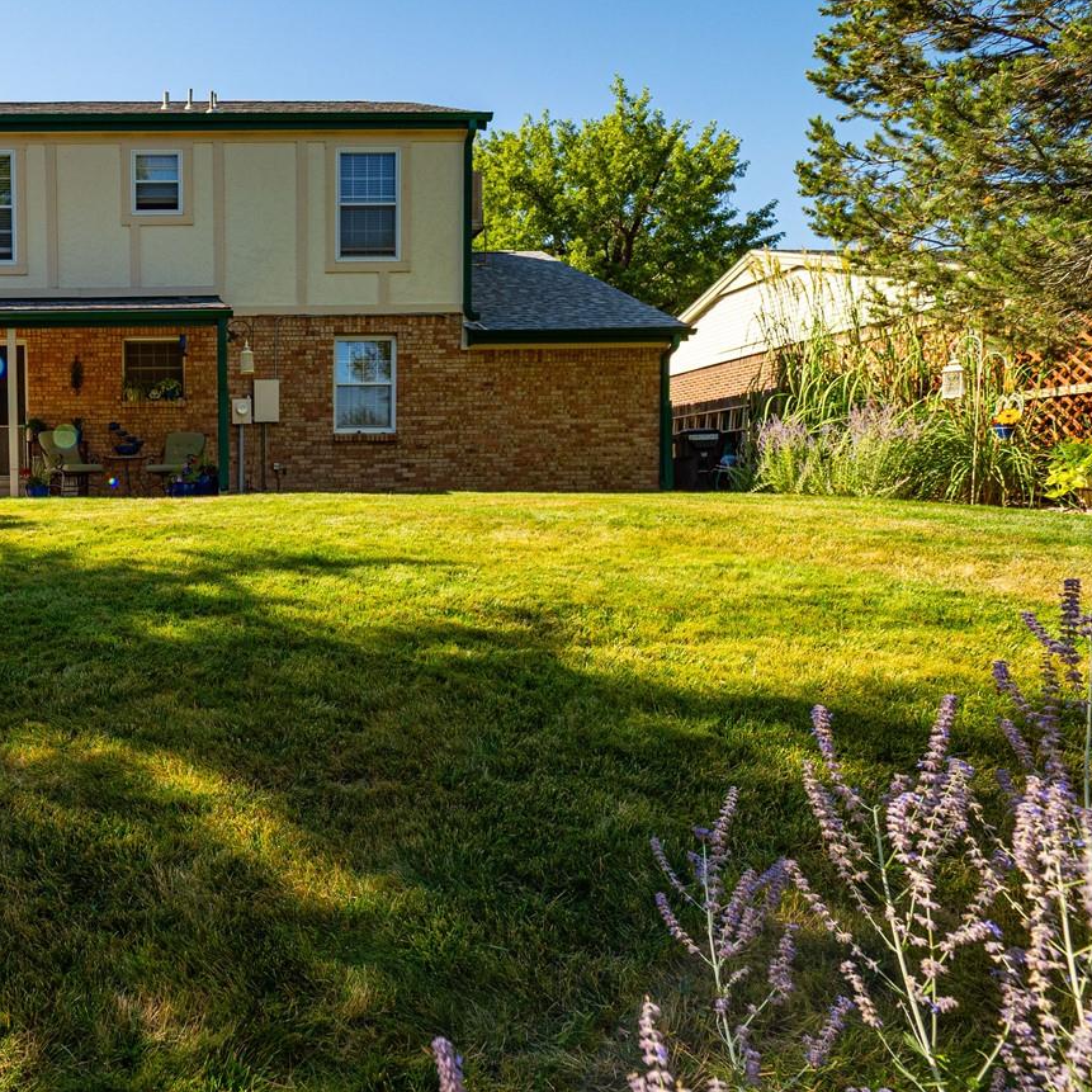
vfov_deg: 67.3
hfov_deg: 60.8
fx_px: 821
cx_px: 193
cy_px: 535
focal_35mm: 23
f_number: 2.8
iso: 200
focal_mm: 7
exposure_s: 1/1600
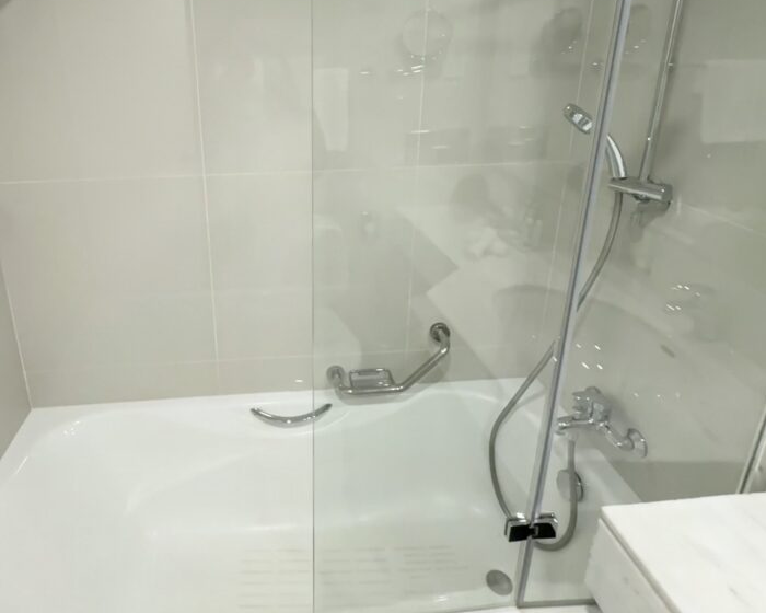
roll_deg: -0.4
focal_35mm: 20
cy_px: 194
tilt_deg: -10.2
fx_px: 453
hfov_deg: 78.7
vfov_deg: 65.9
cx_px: 280
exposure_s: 1/89
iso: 320
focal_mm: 2.22
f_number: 2.2
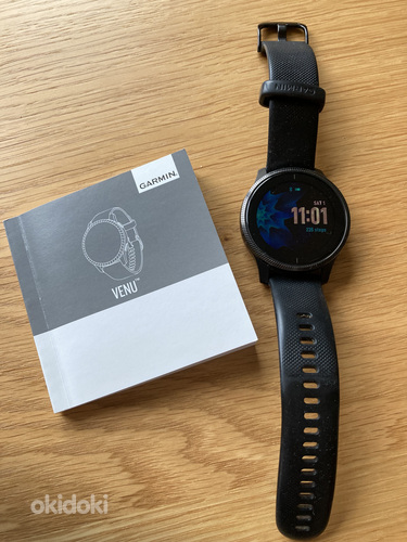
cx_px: 204
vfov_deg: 63.4
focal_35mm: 28
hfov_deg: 49.7
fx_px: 439
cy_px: 271
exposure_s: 1/72
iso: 80
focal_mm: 3.99
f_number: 1.8
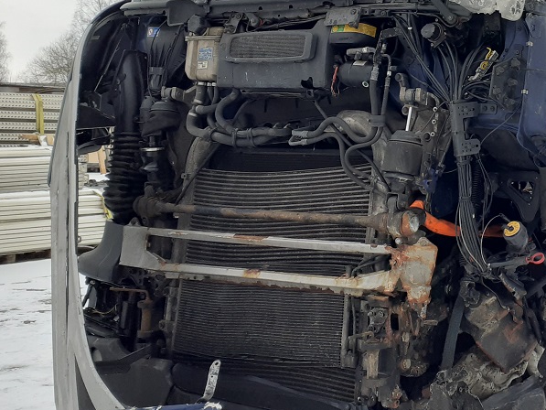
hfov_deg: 32.7
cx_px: 486
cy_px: 72
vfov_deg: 25.6
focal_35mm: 56
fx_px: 883
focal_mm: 3.6
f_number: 1.9
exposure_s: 1/756
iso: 40
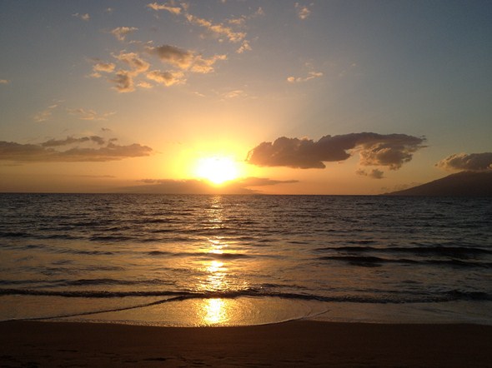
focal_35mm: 35
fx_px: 497
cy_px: 184
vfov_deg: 40.7
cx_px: 246
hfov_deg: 52.6
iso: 64
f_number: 2.4
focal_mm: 4.28
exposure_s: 1/1453
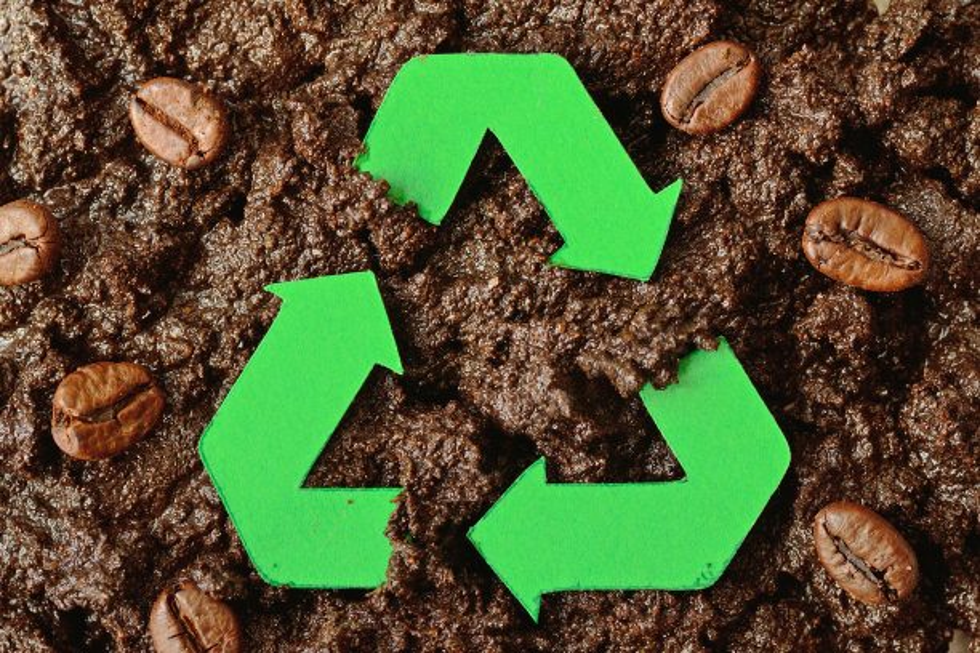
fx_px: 3675
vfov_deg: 10.2
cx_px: 490
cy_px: 326
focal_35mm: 135
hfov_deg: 15.2
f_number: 11
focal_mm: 90
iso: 100
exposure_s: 1/6
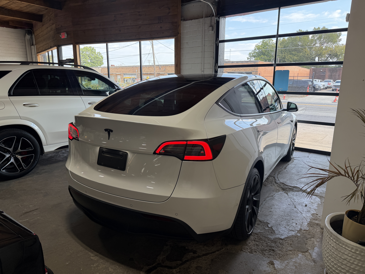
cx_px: 182
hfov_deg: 71.6
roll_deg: -0.6
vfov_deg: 56.8
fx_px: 253
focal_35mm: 24
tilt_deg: -12.2
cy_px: 137
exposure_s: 1/397
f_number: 1.78
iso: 80
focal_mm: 6.76
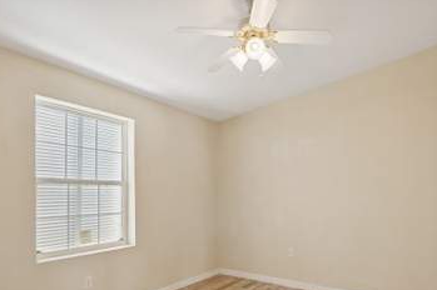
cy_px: 196
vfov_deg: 55.8
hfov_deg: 78.2
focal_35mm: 22
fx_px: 267
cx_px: 248
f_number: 8
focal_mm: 16
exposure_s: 1/13
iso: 200
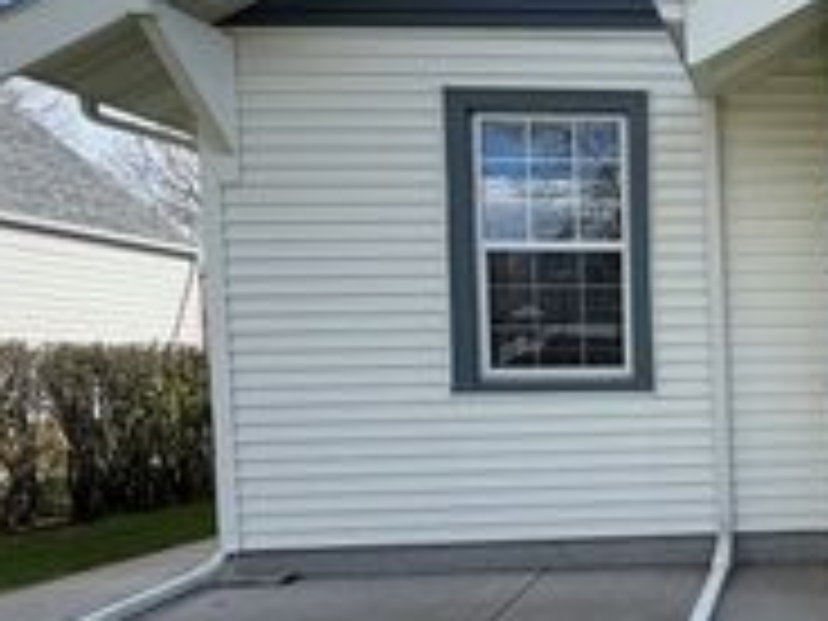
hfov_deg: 39.3
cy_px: 398
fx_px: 909
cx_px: 927
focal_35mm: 38
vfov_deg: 37.4
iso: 40
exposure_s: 1/760
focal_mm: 2.22
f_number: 2.2
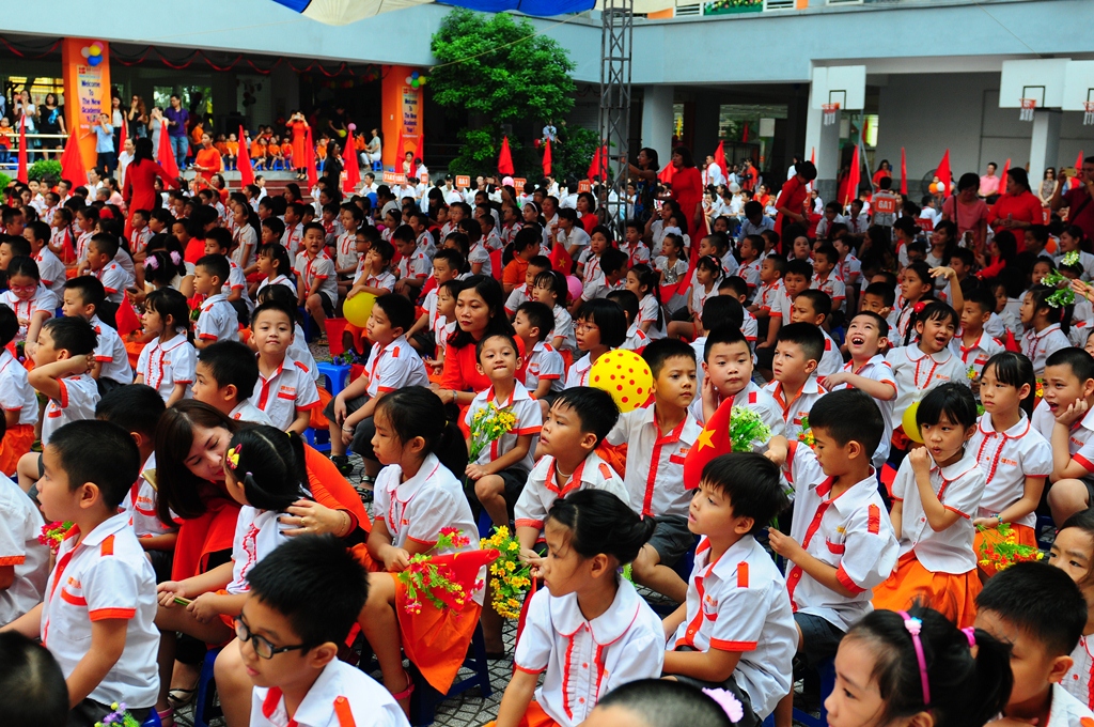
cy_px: 364
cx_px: 547
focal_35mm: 36
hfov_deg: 53.2
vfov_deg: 36.8
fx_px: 1093
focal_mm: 24
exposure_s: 1/640
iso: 320
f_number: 3.2
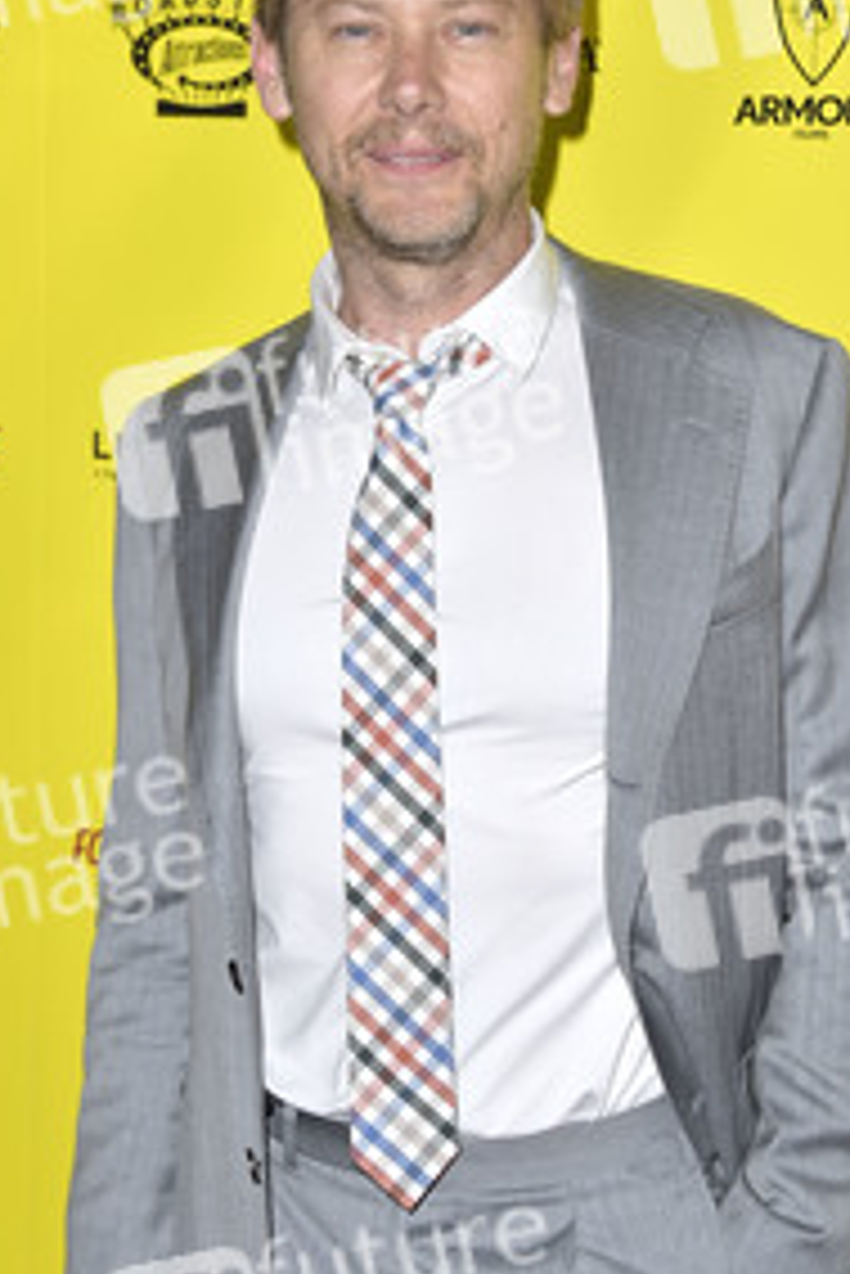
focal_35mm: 96
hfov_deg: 14.3
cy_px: 639
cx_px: 465
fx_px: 3396
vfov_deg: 21.2
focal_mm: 68
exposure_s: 1/250
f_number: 6.3
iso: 250
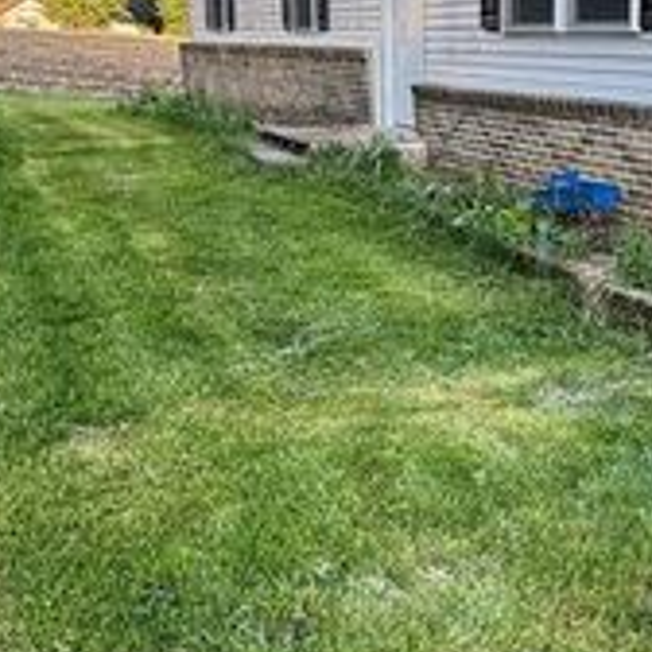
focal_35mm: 49
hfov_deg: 30.7
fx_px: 1044
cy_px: 266
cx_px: 730
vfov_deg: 34.6
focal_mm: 2.22
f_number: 2.2
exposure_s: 1/151
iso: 40
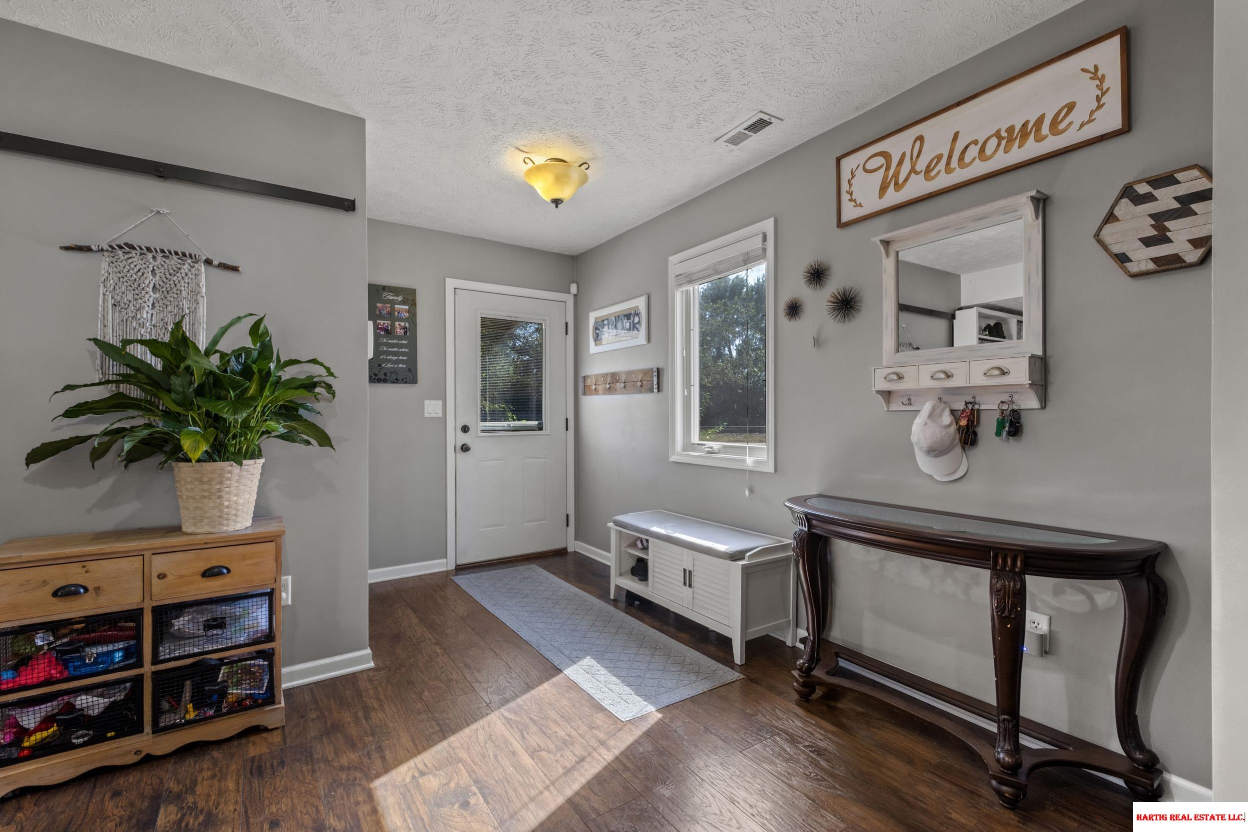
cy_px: 416
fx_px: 520
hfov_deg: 100.4
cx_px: 624
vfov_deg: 77.3
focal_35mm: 15
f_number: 9
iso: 400
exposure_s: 1/2
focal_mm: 10
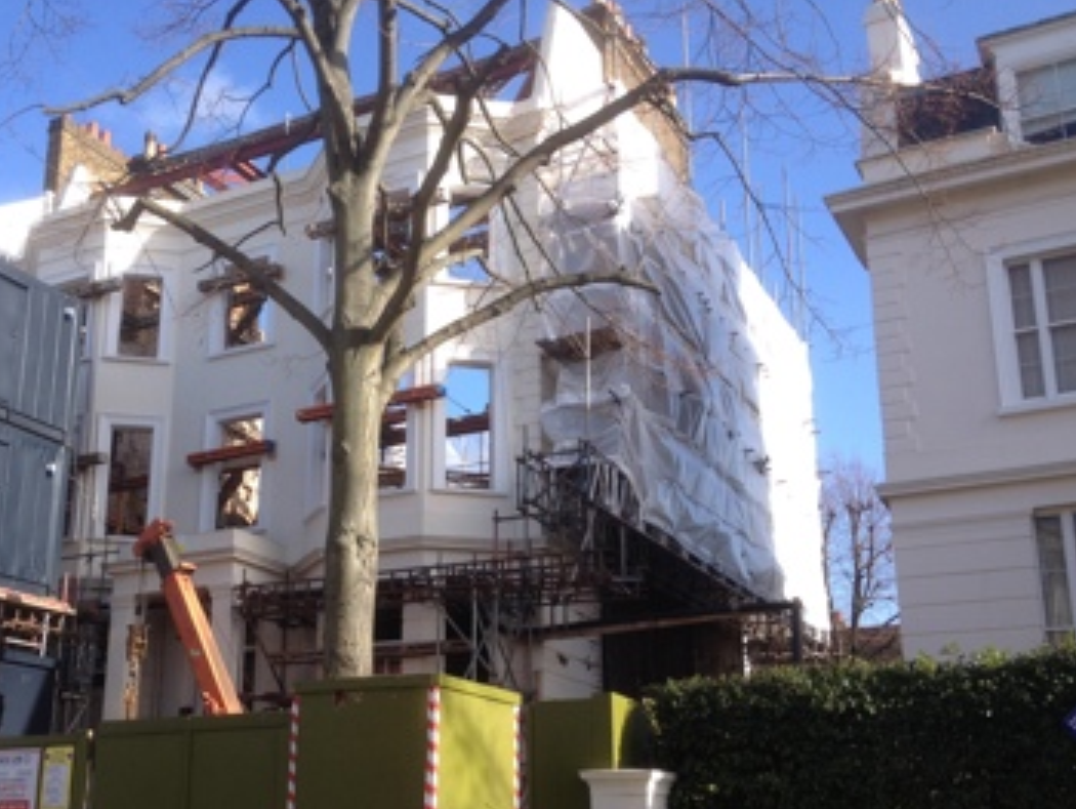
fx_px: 1400
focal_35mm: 45
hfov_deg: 41.8
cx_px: 409
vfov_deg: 32.1
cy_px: 504
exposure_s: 1/557
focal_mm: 4.28
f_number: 2.4
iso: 50
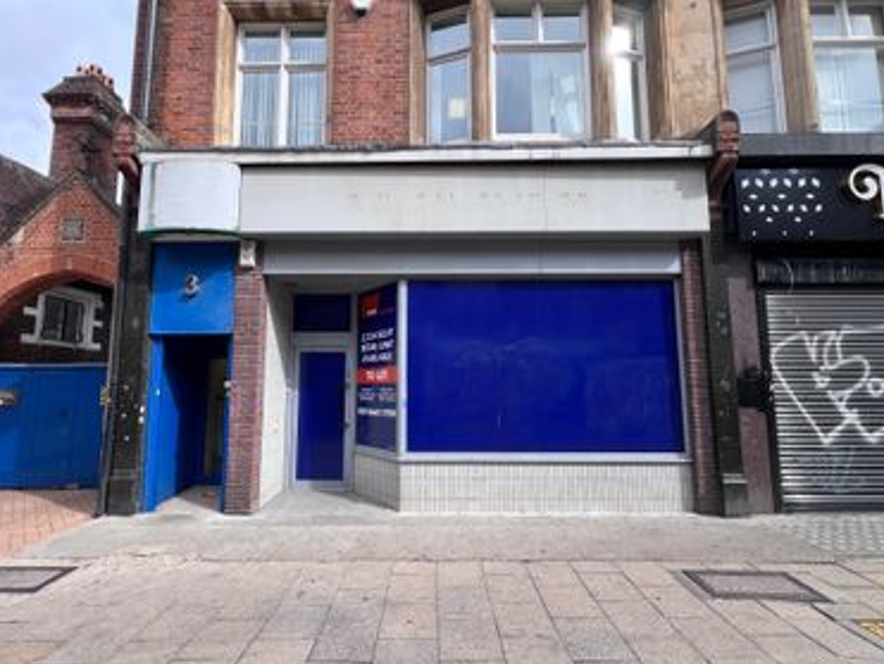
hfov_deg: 102.0
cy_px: 355
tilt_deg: +5.3
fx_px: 358
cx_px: 434
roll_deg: -0.1
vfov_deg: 85.6
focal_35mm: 14
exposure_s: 1/447
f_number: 1.8
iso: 32
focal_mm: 1.57
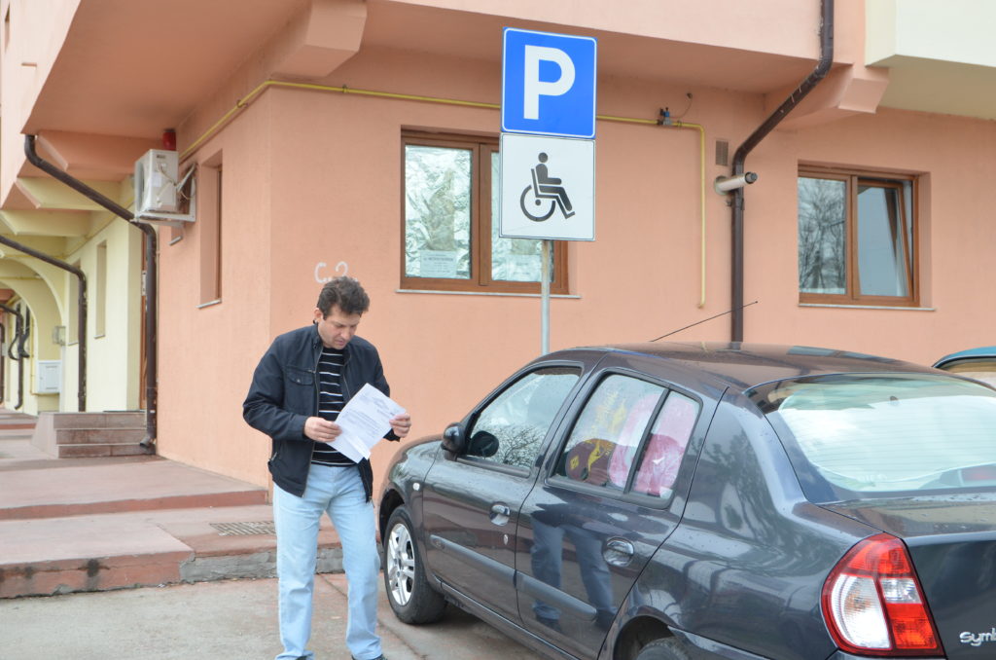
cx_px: 498
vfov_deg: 27.9
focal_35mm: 48
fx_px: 1325
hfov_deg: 41.2
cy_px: 330
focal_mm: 32
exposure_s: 1/500
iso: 500
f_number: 5
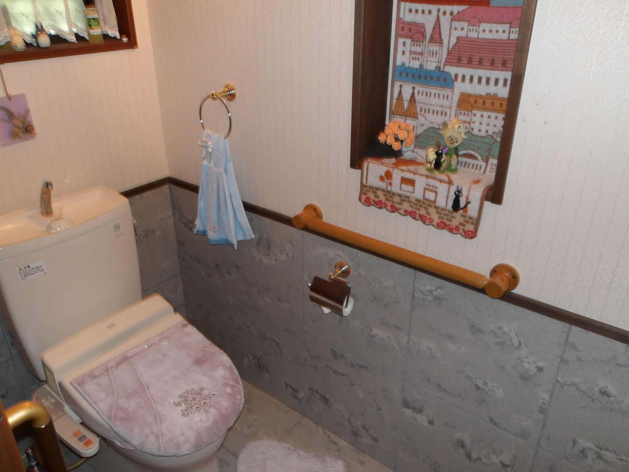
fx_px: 491
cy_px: 236
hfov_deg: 65.3
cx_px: 314
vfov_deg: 51.4
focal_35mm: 27
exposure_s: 1/15
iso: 200
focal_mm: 4.9
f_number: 3
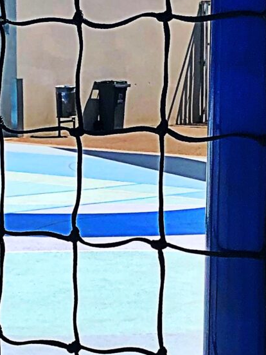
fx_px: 1330
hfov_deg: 11.4
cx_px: 114
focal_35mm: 130
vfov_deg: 15.1
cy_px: 144
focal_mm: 3.99
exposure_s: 1/3003
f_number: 1.8
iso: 20
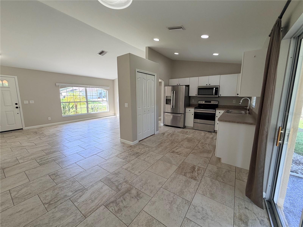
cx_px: 152
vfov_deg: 85.7
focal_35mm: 14
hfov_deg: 102.1
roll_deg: +0.2
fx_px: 123
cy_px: 114
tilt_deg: -8.6
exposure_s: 1/120
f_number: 2.2
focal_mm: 2.22
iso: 100
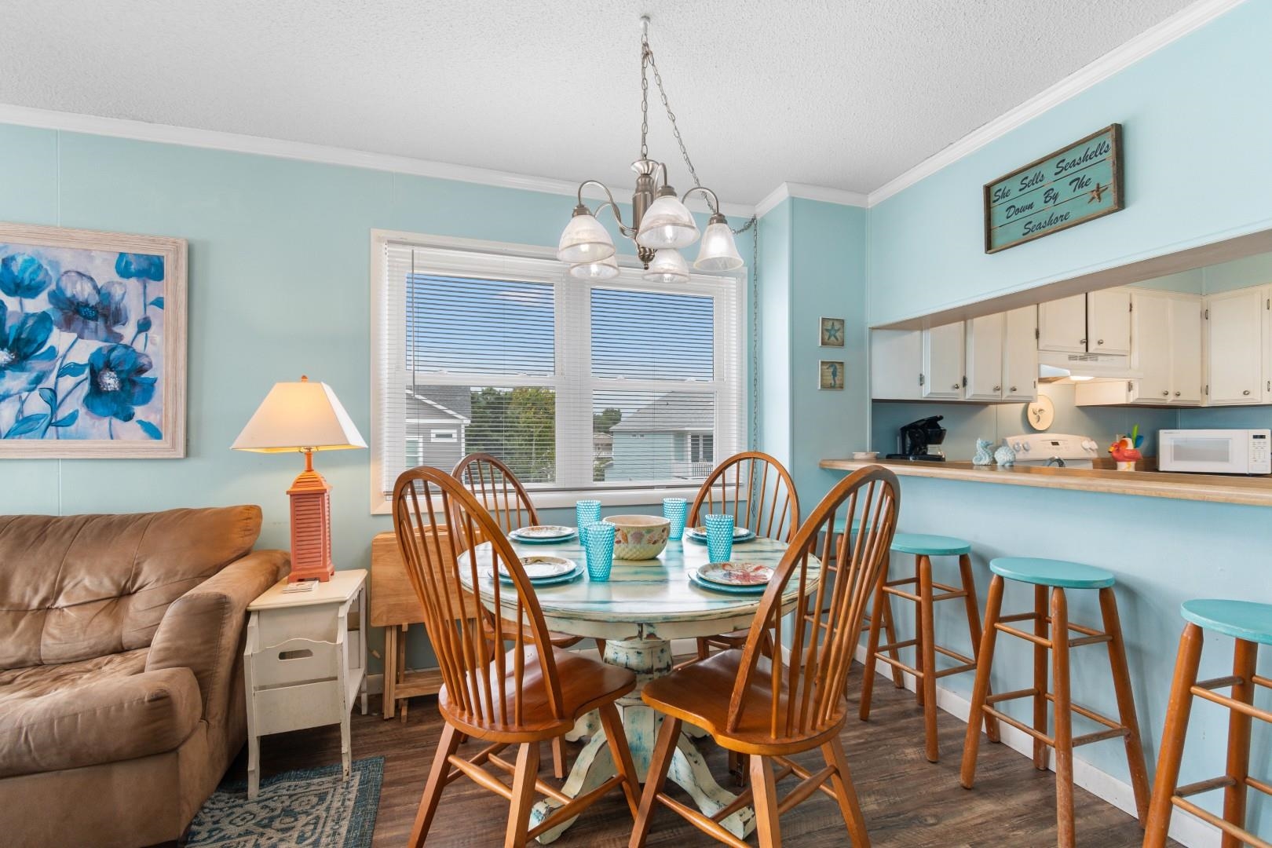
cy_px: 424
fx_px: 530
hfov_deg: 100.4
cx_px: 636
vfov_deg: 77.3
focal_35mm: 15
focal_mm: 10
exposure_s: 1/40
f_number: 4.5
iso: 100
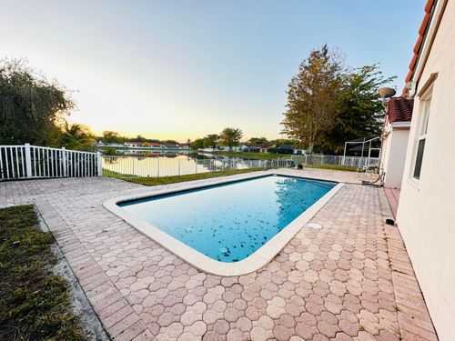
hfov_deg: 102.1
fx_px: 184
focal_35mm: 14
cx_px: 228
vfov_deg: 85.7
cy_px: 170
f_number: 2.2
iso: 80
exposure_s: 1/99
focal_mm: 2.22
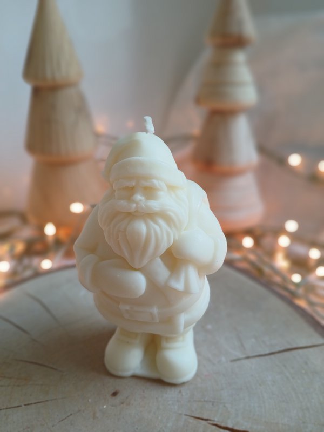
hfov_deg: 53.1
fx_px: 324
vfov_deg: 67.3
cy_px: 216
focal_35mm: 26
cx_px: 162
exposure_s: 1/50
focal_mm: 3.98
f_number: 1.8
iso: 64
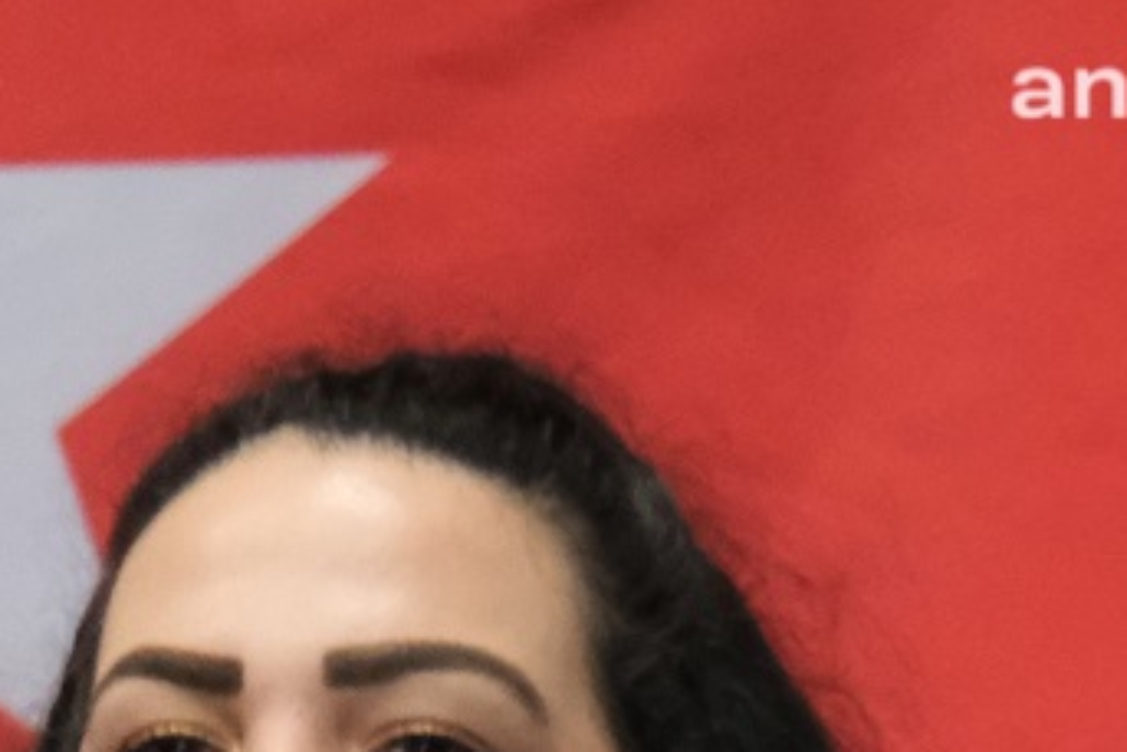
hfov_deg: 2.9
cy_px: 1867
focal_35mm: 700
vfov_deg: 2.0
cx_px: -1656
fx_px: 21922
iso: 6400
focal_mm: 80
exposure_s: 1/100
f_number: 5
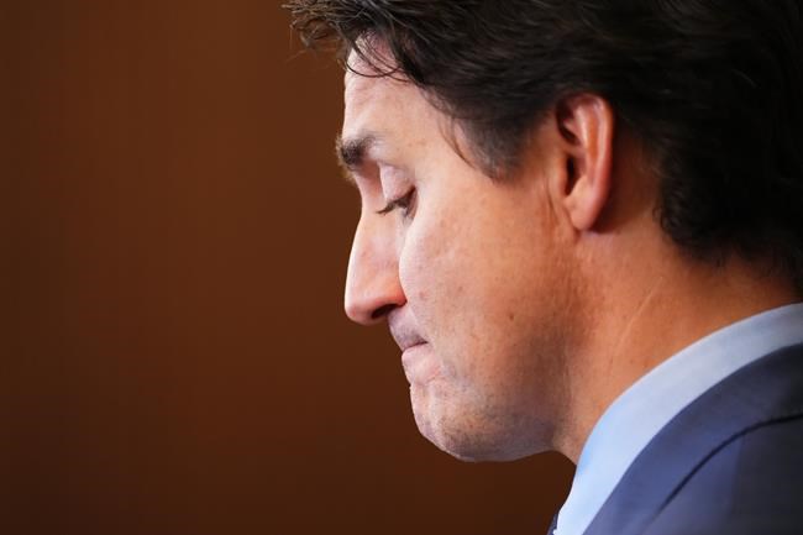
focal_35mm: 200
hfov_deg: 10.3
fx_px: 4460
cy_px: 268
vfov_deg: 6.9
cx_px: 402
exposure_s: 1/640
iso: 3200
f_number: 2.8
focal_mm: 200
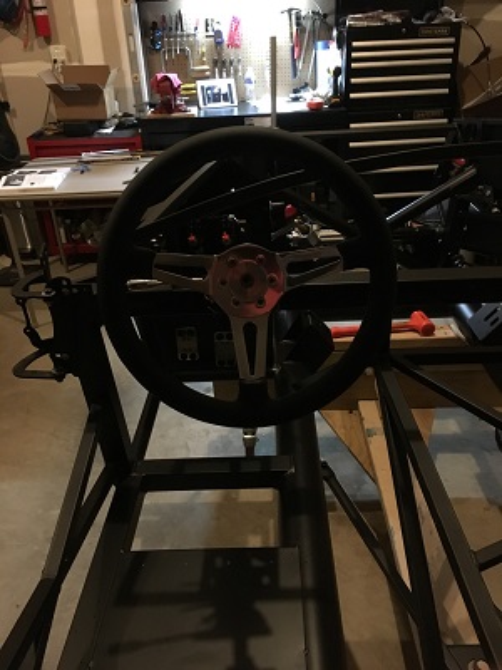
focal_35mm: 29
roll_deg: +1.0
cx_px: 251
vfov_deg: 61.7
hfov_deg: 48.2
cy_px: 335
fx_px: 561
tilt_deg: -27.7
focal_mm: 4.15
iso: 500
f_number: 2.2
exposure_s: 1/15
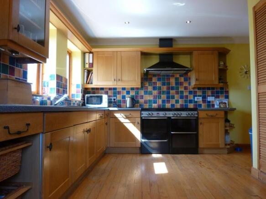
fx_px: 192
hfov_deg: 69.4
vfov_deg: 54.9
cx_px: 133
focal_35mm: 25
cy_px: 100
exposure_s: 1/30
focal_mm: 4.5
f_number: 3.3
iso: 200
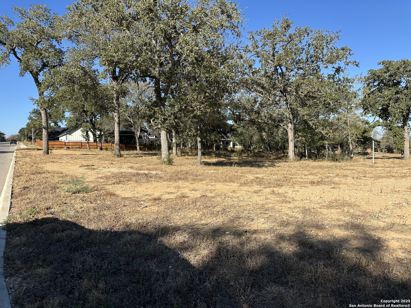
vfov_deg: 56.8
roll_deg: +1.1
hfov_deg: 71.6
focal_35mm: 24
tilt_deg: -0.2
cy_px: 154
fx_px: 285
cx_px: 206
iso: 80
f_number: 1.78
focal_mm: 6.86
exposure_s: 1/3861
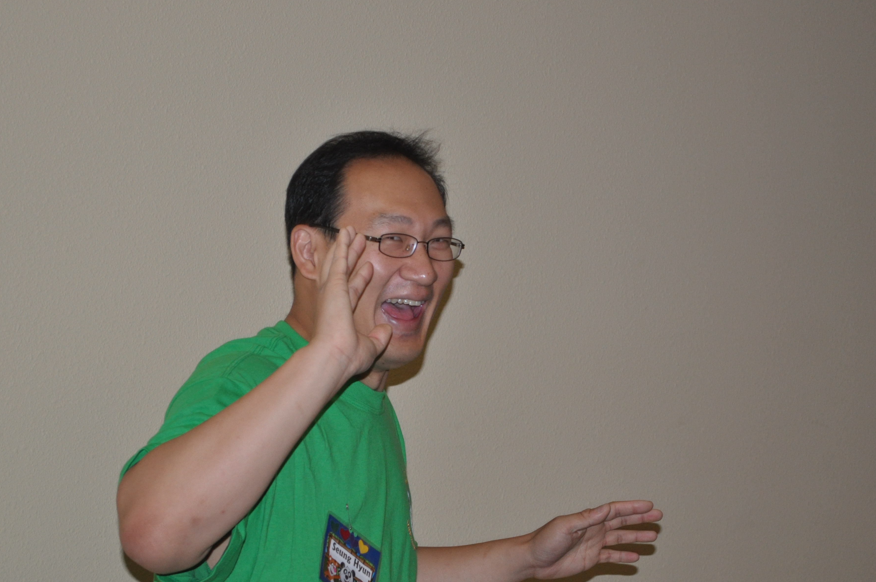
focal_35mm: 100
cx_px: 428
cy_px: 282
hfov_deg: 20.5
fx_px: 2421
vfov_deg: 13.7
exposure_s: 1/60
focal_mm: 55
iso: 800
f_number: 5.6
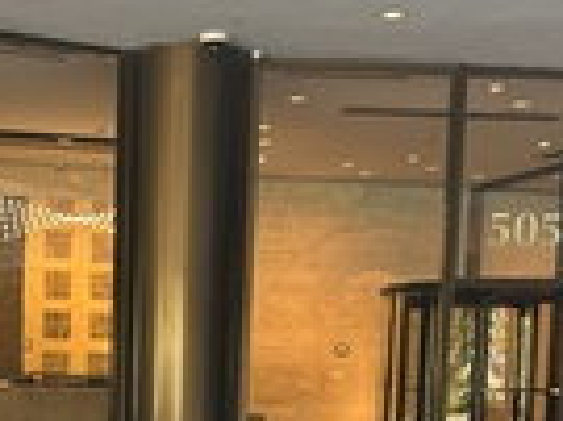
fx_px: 1235
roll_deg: -1.2
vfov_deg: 18.4
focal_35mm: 76
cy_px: 500
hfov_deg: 25.1
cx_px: 81
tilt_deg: -5.0
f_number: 1.78
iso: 200
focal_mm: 6.76
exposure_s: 1/94
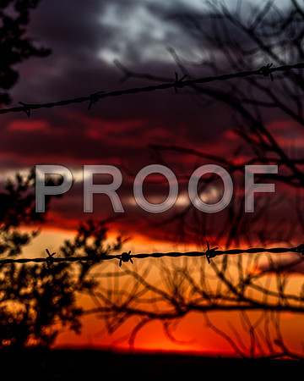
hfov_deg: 10.4
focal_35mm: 147
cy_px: 221
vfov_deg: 13.1
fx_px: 1656
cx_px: 256
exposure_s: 1/200
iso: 100
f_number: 8
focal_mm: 60
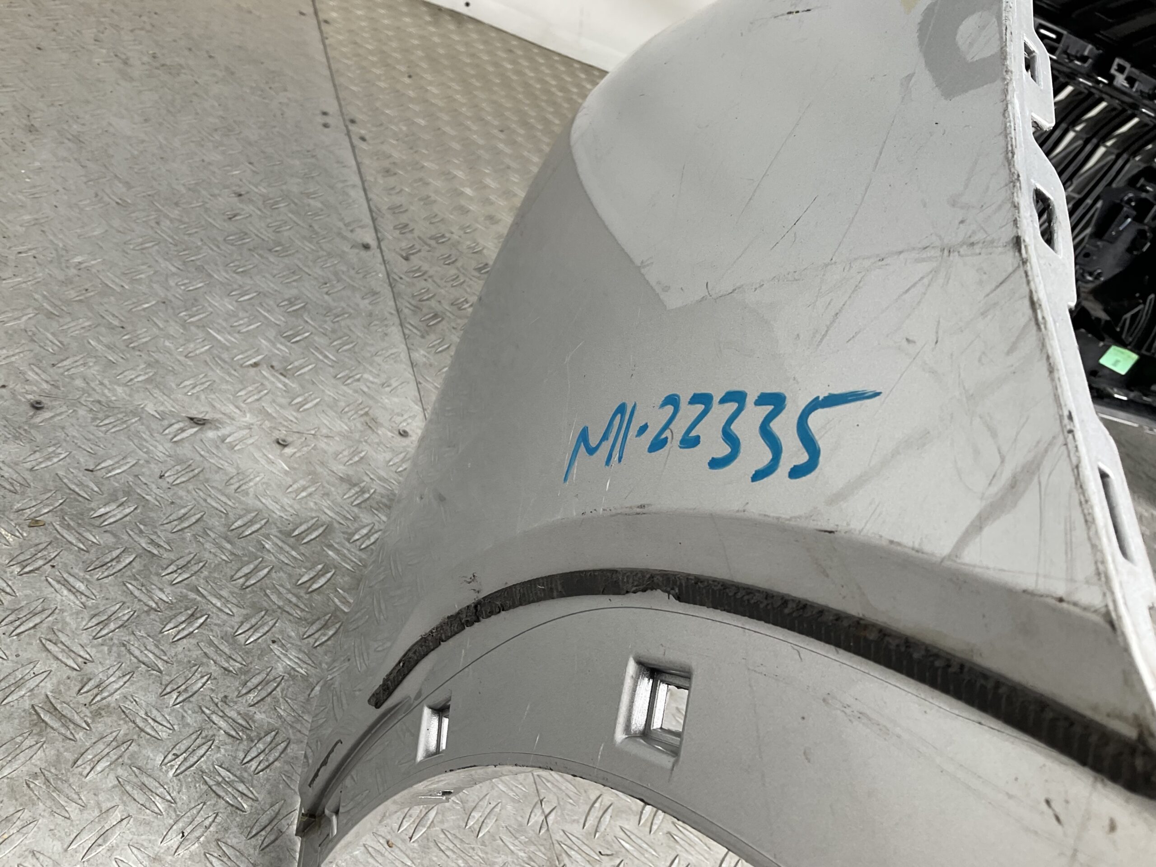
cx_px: 578
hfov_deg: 61.7
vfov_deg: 48.2
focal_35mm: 29
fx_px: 968
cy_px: 434
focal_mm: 3
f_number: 1.8
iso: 16
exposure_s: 1/123
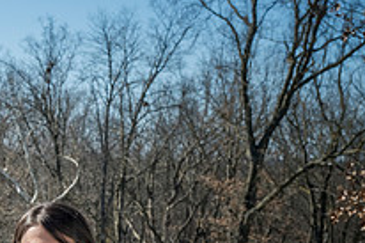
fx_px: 1287
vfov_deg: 10.5
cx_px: -140
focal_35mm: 127
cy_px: 327
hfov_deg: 15.2
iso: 400
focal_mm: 45
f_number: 9
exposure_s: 1/640
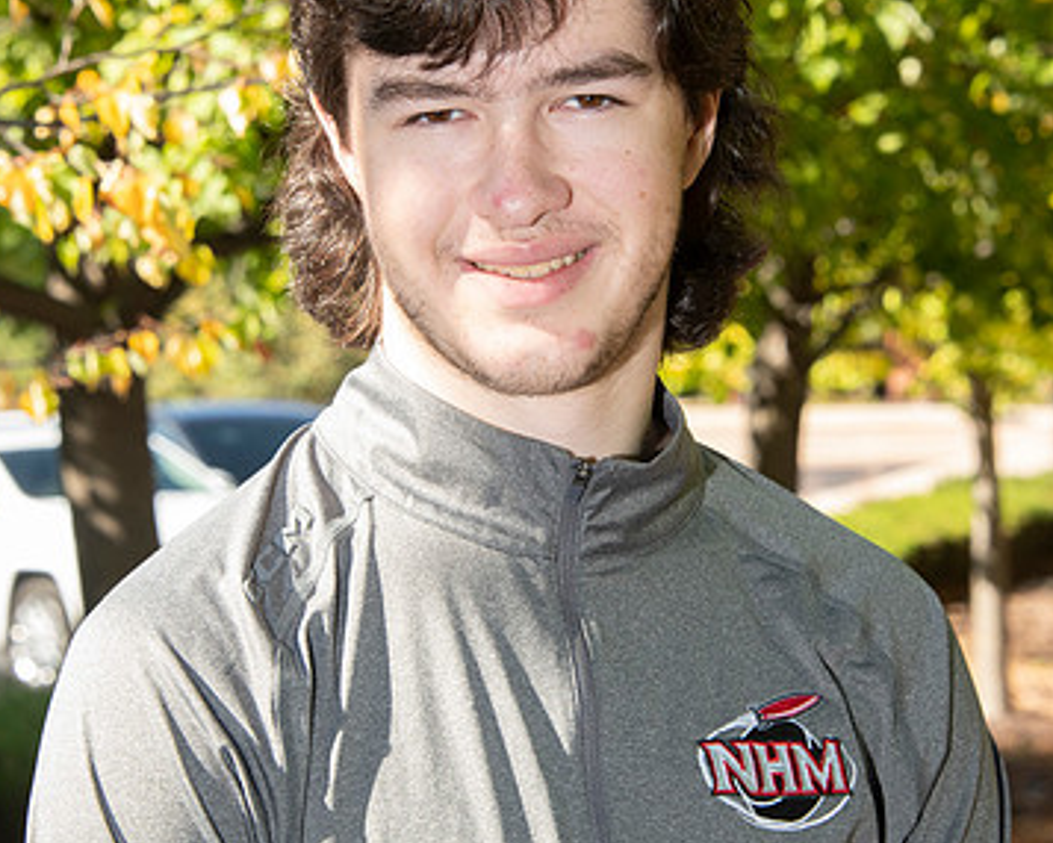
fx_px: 4989
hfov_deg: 12.0
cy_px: 314
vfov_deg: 9.7
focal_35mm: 160
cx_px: 578
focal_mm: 105
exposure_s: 1/160
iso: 800
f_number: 10
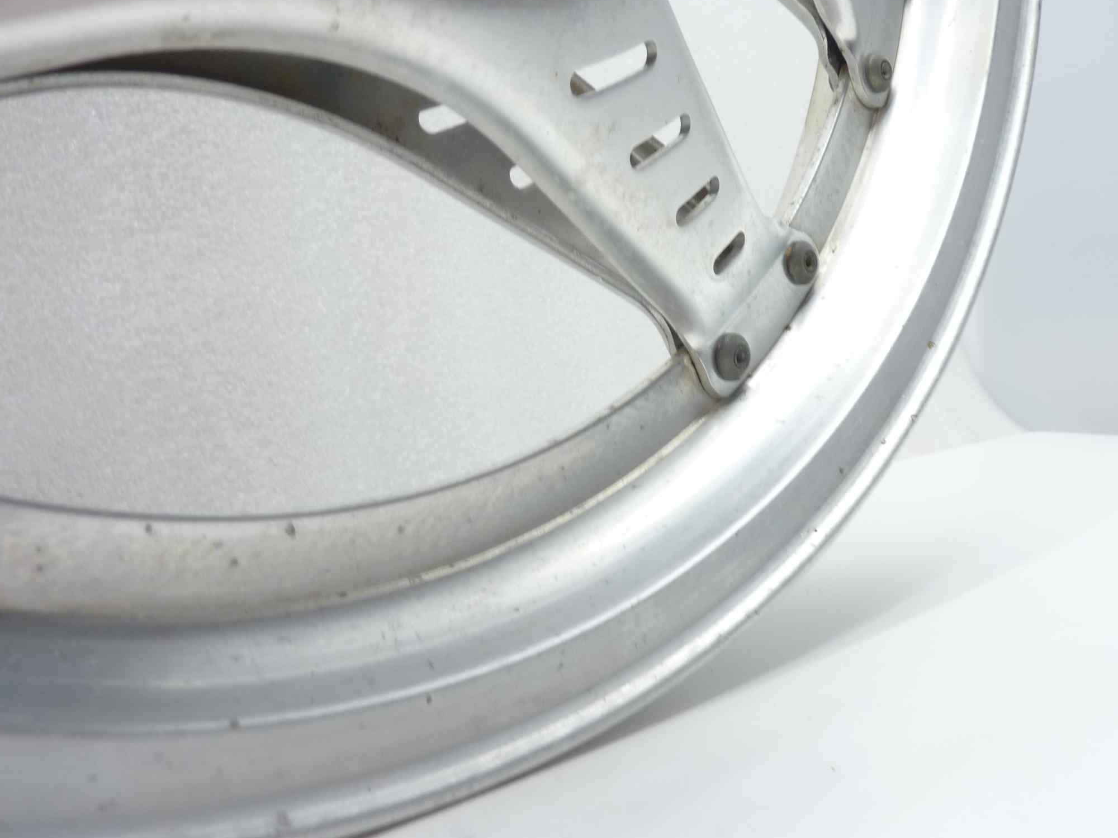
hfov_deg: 56.6
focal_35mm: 32
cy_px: 305
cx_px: 631
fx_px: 1034
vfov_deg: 43.7
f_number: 3.3
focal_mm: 4.1
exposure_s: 1/10
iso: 80
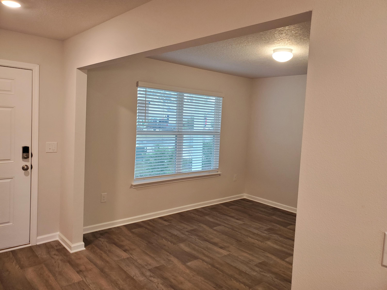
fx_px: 291
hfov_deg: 67.3
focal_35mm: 26
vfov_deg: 53.1
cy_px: 145
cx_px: 194
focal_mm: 4.3
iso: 200
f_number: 2.4
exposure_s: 1/39
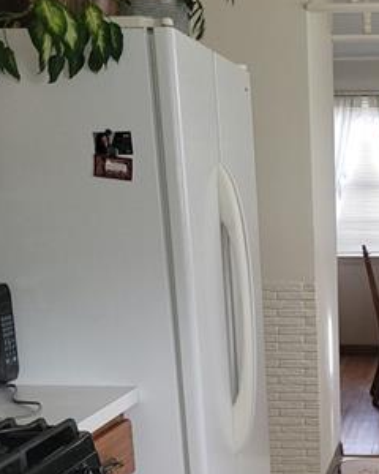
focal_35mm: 65
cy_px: 466
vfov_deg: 27.6
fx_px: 911
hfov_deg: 22.4
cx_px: 396
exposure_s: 1/40
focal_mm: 5.4
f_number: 1.8
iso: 125
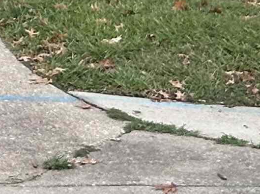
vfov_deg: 5.1
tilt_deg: +2.8
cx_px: -435
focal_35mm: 279
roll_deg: +0.1
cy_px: -335
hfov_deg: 6.6
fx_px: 2094
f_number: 1.78
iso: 50
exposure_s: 1/224
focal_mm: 6.86
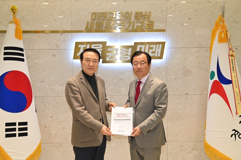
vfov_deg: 30.5
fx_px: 295
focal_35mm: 44
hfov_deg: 44.5
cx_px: 120
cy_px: 80
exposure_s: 1/60
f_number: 7.1
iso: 800
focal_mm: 44
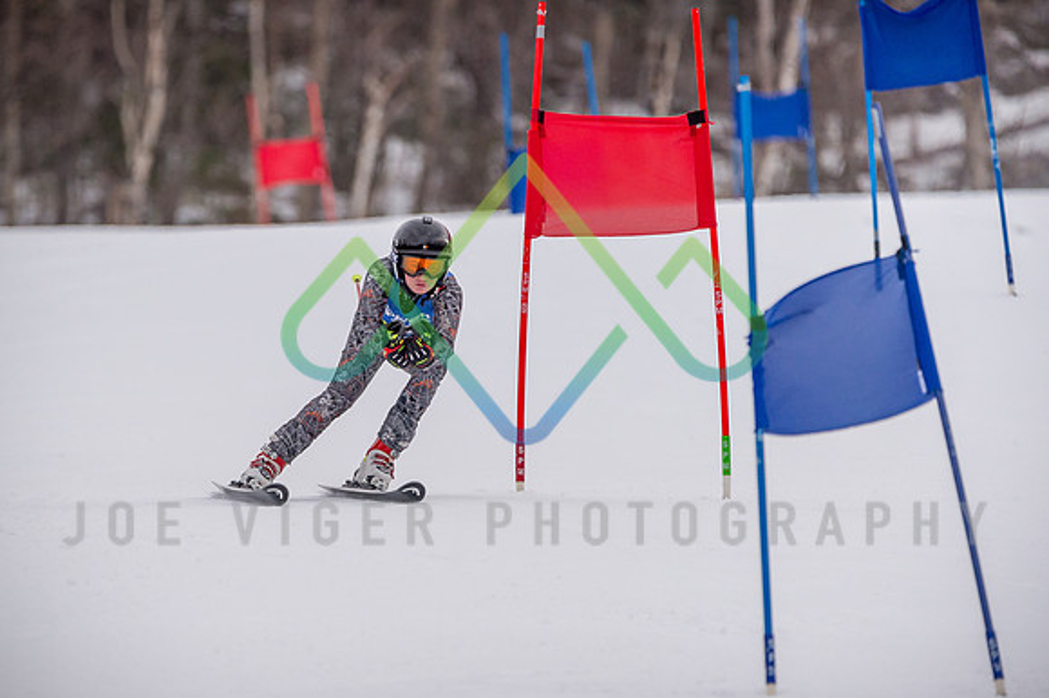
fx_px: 23041
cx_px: 357
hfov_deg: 2.6
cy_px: 460
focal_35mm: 791
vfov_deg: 1.7
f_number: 6.3
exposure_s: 1/2500
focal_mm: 600
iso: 800
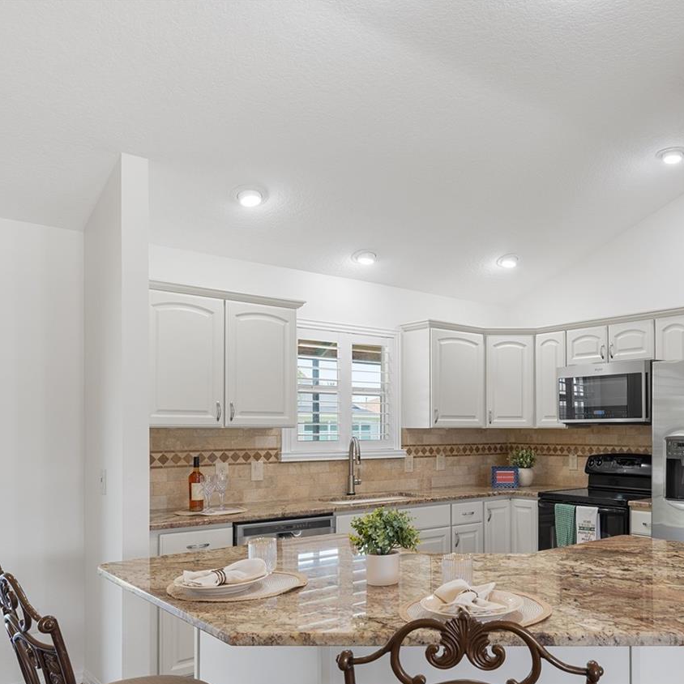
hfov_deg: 53.9
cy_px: 428
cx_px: 485
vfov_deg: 55.0
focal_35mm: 29
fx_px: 648
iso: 320
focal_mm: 18
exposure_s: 1/2
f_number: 8
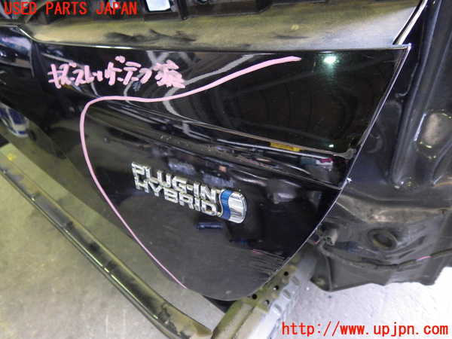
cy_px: 170
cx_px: 226
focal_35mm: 25
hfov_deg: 69.4
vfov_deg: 54.9
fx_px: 326
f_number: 2
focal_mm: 4.5
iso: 800
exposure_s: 1/45
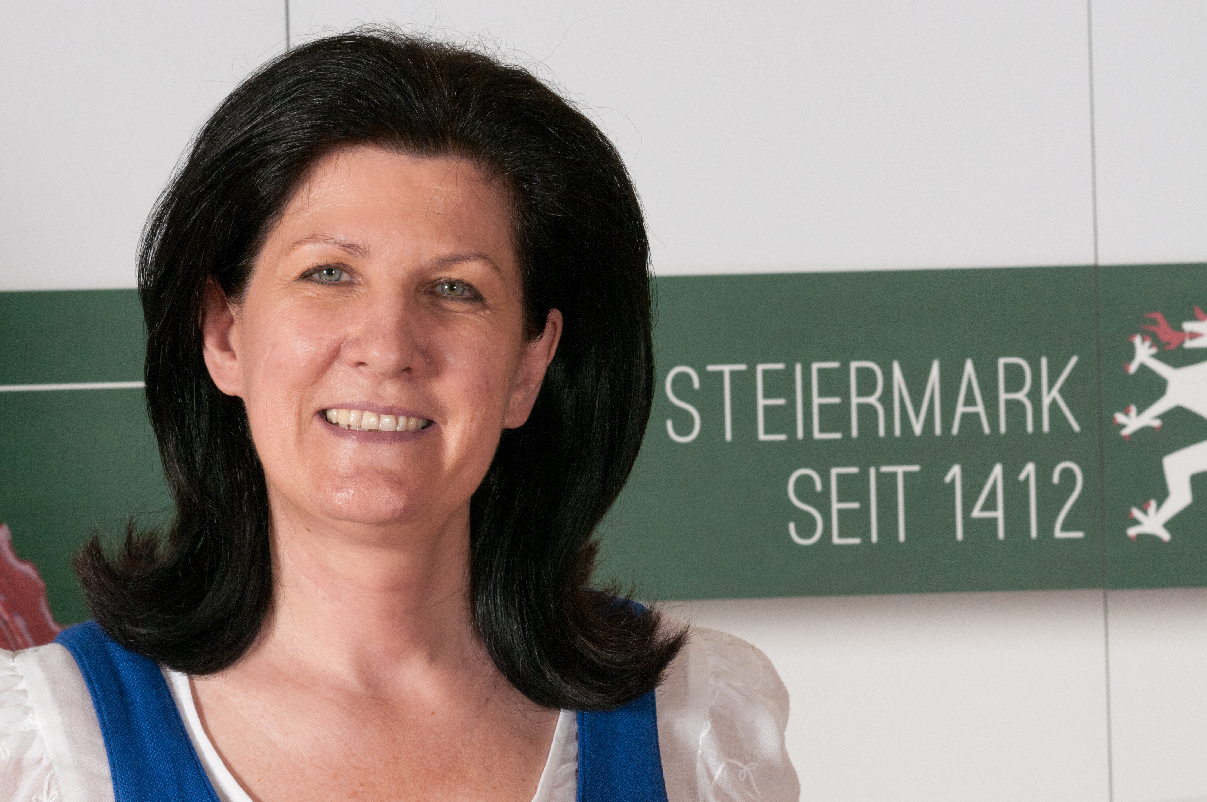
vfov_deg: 10.7
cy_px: 401
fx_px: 4270
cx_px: 604
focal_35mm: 128
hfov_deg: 16.1
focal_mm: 85
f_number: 13
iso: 400
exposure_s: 1/125
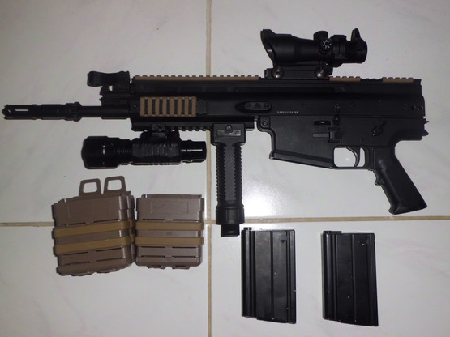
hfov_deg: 59.8
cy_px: 181
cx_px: 255
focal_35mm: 30
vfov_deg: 46.7
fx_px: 390
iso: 64
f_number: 2.8
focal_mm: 4.7
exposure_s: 1/60
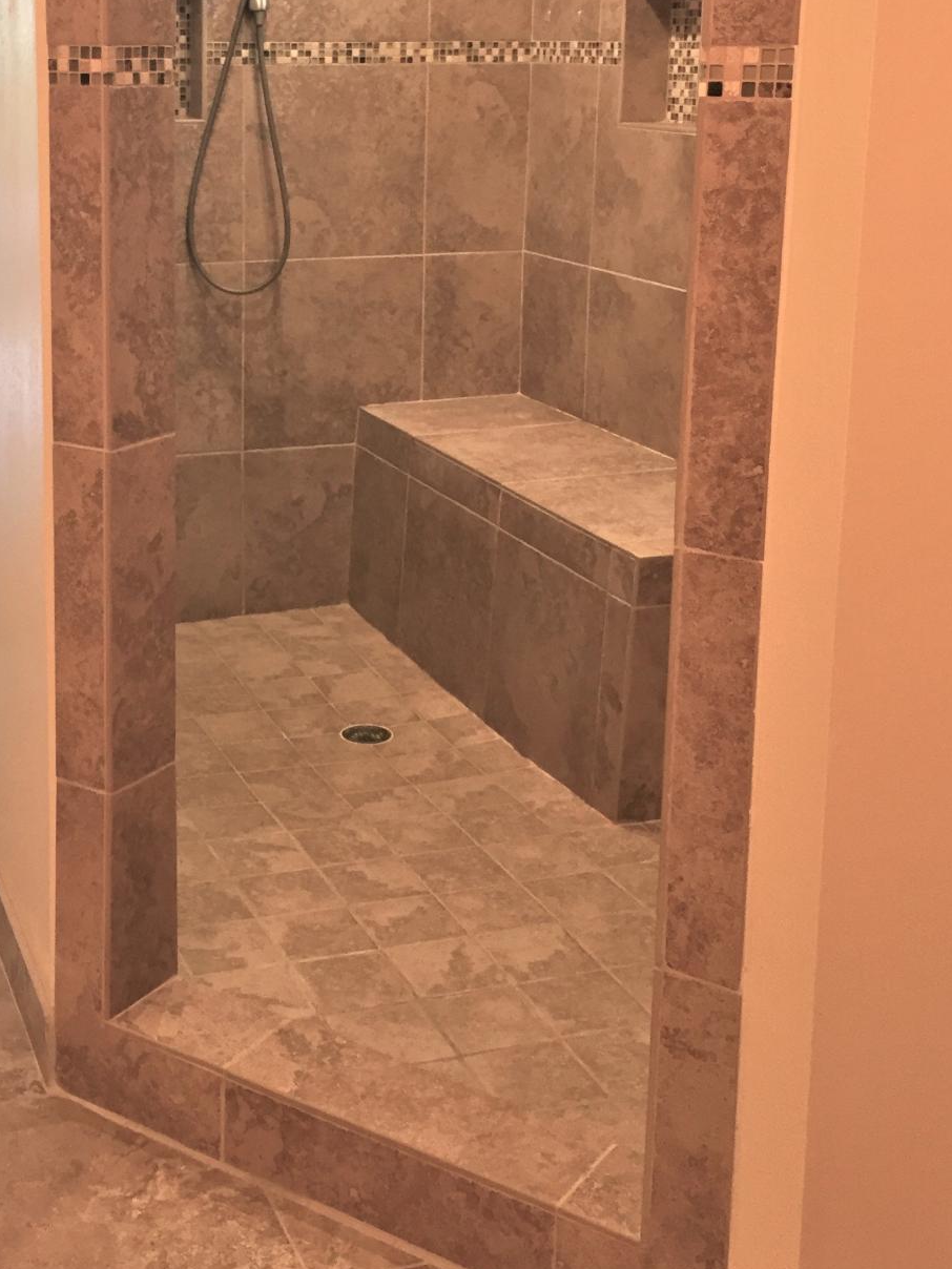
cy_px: 366
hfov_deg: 29.7
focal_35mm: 48
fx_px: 1760
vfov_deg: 38.9
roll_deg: +0.5
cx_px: 212
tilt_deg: -9.2
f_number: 2.2
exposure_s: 1/30
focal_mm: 4.15
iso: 80
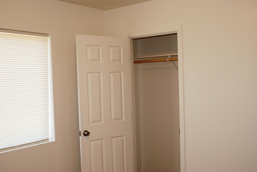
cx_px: 128
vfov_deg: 34.3
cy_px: 86
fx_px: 279
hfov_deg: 49.5
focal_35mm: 39
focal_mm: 26
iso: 400
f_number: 5.6
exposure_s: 1/80
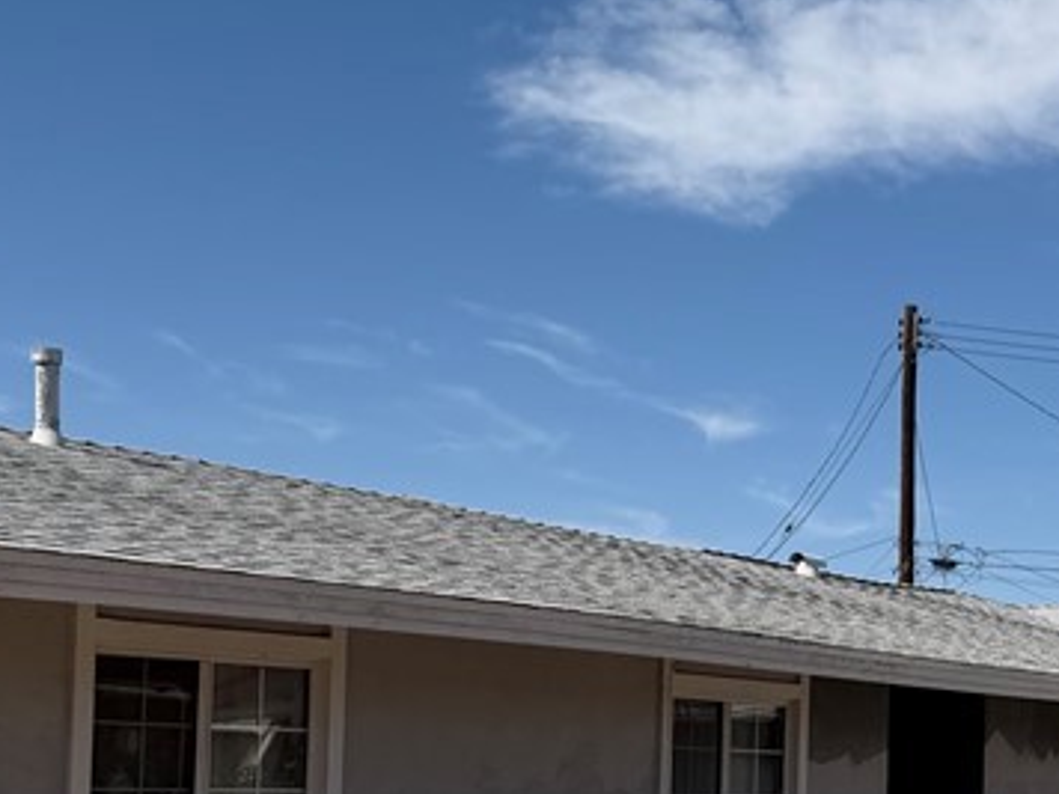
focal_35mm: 69
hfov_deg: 27.3
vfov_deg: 20.9
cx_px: 913
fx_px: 2111
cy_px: 693
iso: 80
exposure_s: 1/7353
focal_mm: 6.76
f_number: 1.78
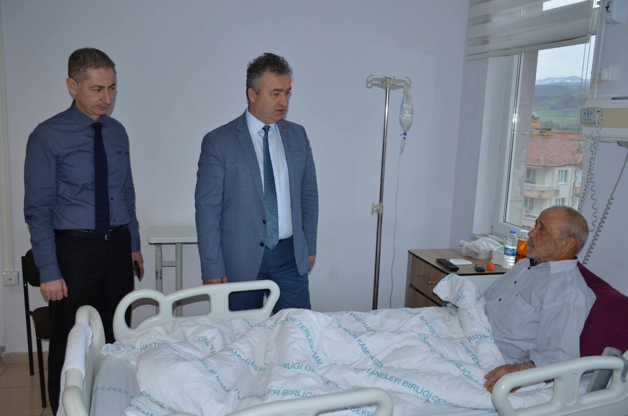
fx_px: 574
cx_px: 314
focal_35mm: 33
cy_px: 208
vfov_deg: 39.8
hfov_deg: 57.3
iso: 400
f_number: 4
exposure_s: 1/60
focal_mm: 22
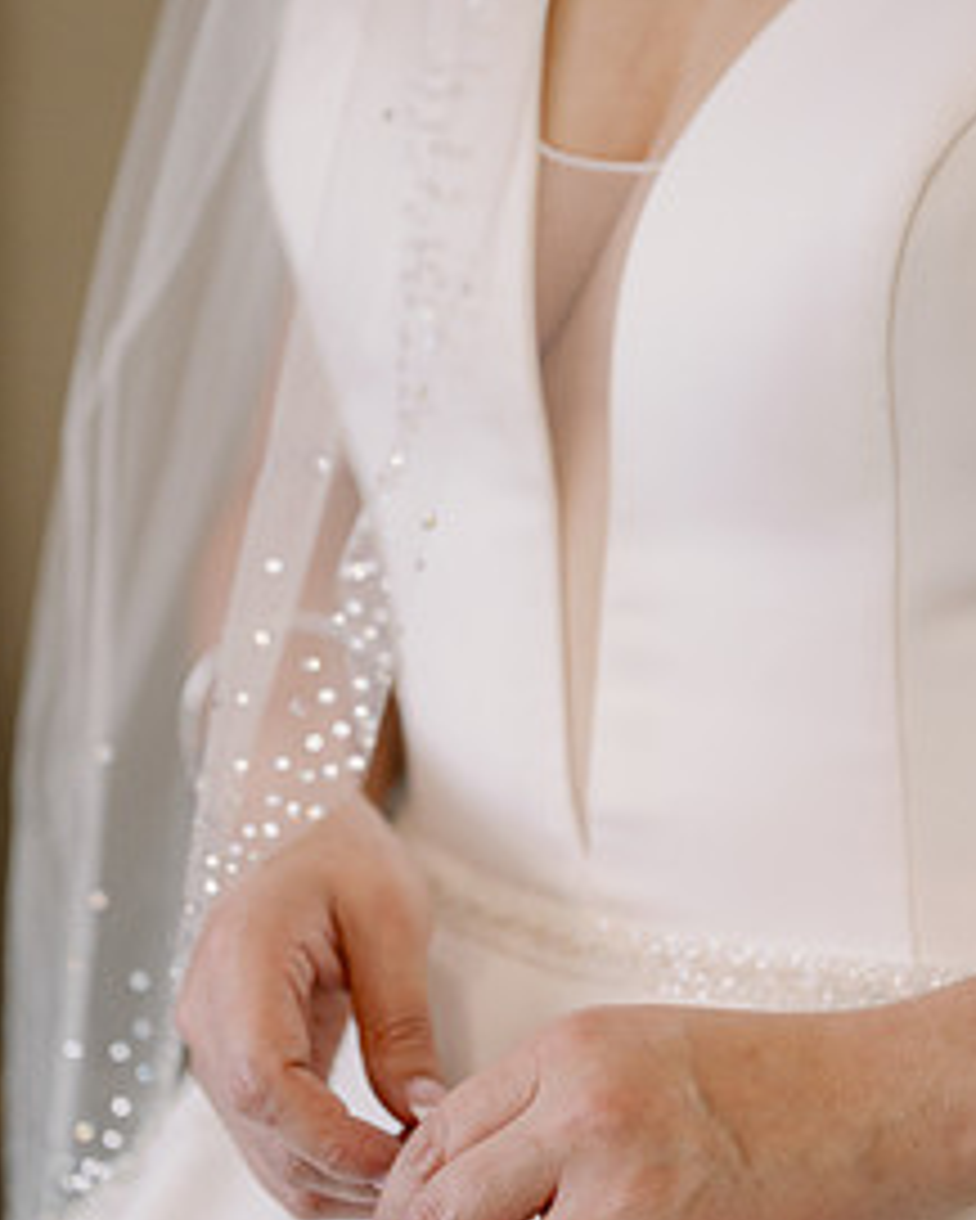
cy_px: 648
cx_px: 488
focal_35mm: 109
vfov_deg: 17.6
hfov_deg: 14.1
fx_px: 3933
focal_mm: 70
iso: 1600
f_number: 2.8
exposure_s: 1/640
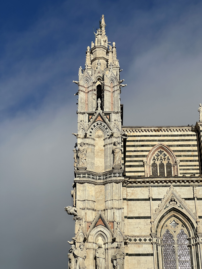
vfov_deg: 25.3
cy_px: 134
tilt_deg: +28.9
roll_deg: +0.4
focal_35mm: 77
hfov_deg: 19.1
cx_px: 101
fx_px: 599
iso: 32
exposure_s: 1/1206
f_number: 2.8
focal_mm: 9
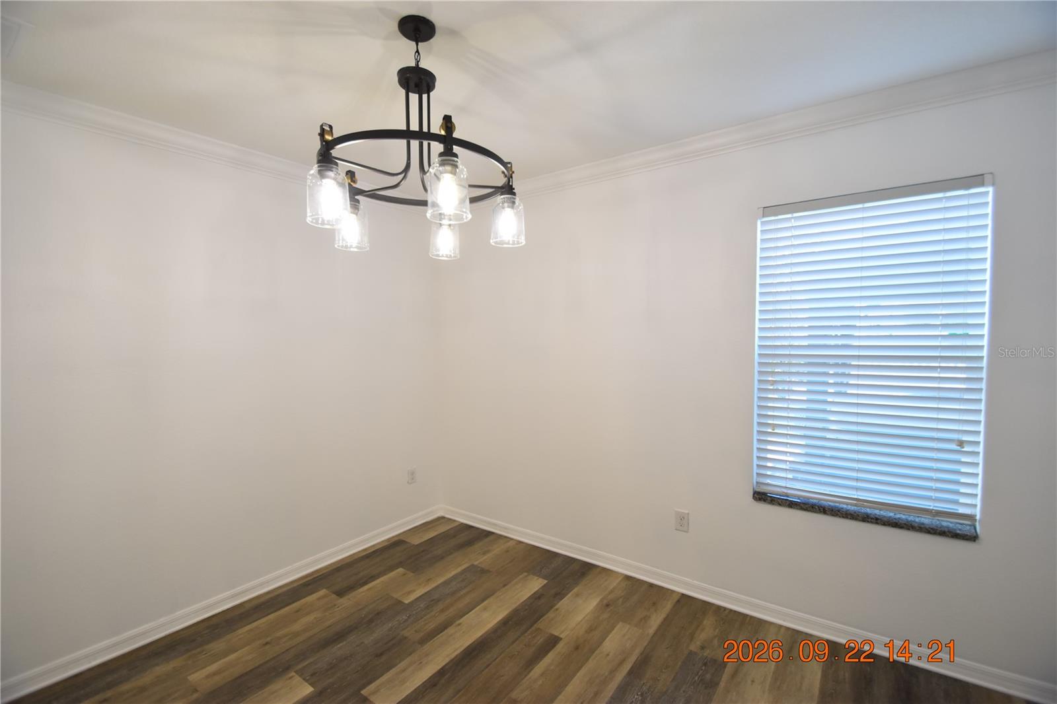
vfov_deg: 77.3
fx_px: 440
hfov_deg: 100.4
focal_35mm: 15
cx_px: 528
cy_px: 352
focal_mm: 10
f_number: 4
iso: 400
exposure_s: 1/60
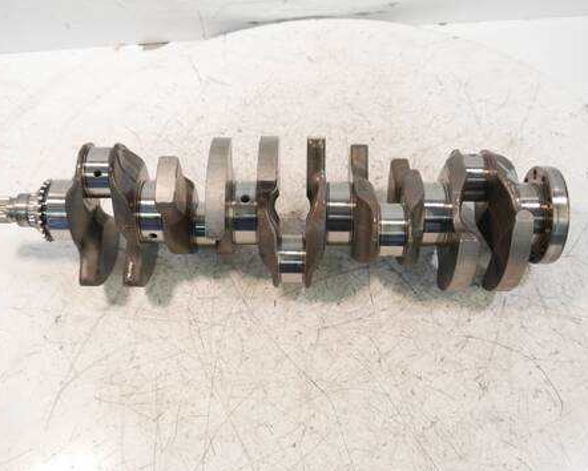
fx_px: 627
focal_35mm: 36
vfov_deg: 41.2
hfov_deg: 50.3
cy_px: 237
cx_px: 285
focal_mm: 17
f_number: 4
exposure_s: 1/60
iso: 800
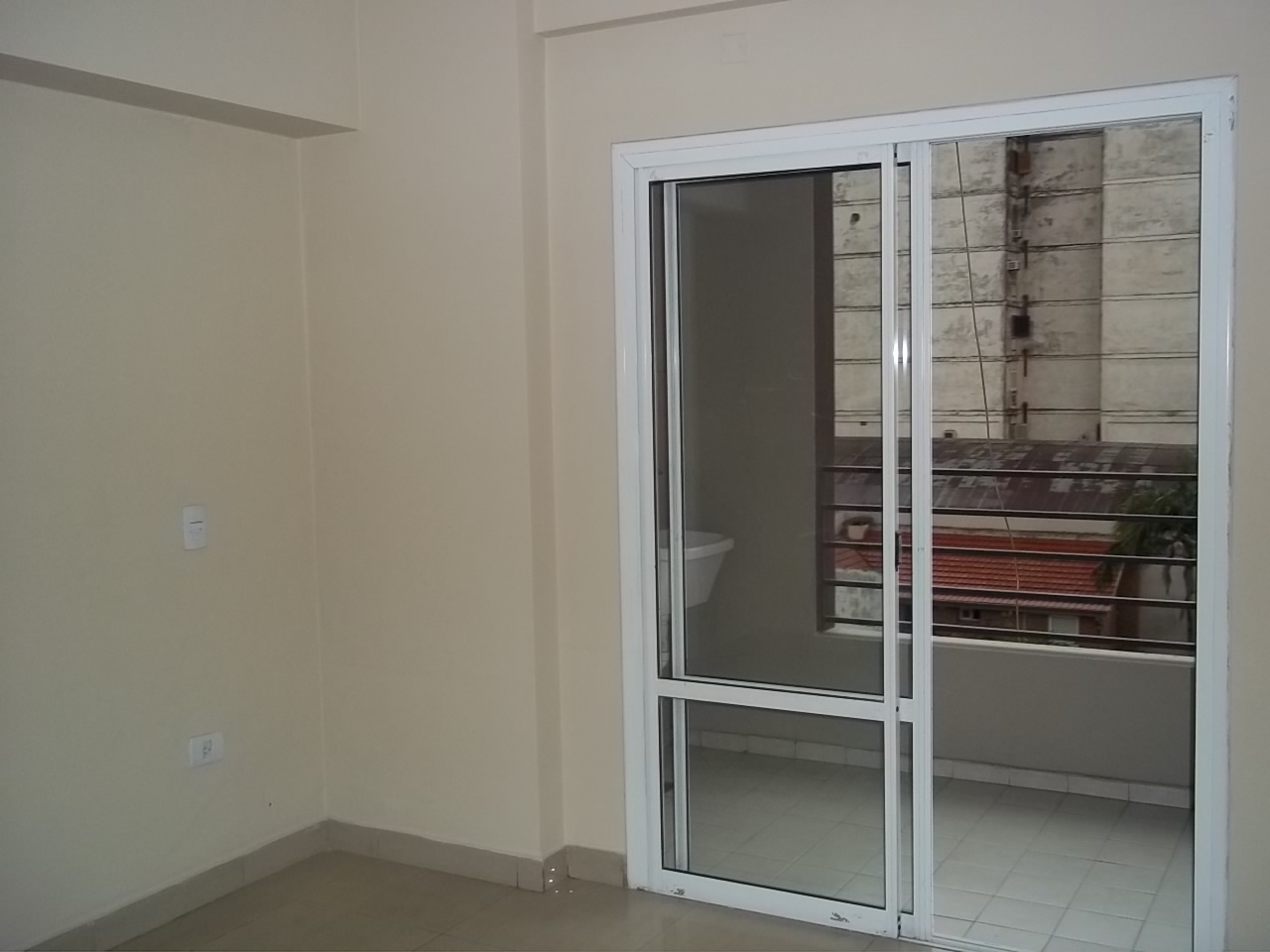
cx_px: 635
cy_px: 476
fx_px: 1321
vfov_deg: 39.7
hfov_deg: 51.4
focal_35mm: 36
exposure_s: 1/30
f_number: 3.1
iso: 160
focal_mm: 6.5
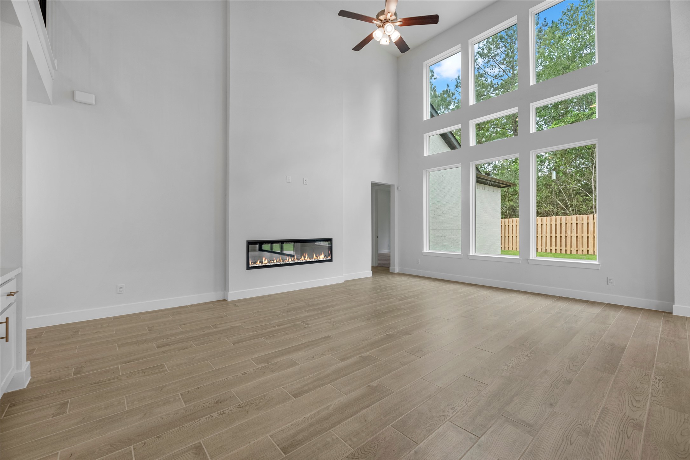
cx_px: 345
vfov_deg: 81.2
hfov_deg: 104.2
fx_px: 268
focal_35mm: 14
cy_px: 230
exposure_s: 1/15
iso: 250
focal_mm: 14
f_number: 9
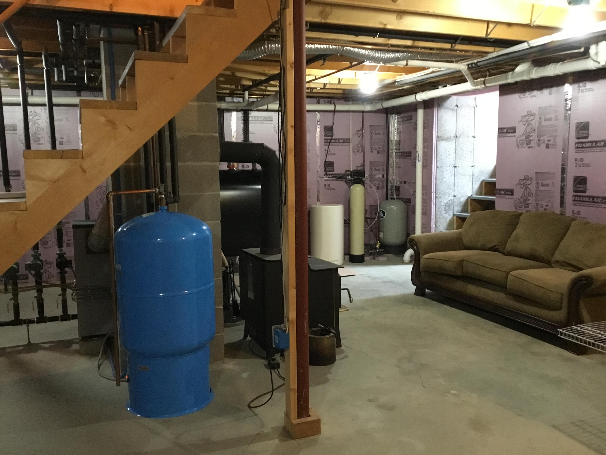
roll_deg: +0.3
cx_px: 303
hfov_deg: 58.4
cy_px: 228
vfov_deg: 45.4
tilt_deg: -6.7
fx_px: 543
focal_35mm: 31
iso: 320
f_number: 2.4
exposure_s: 1/15
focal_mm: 3.3
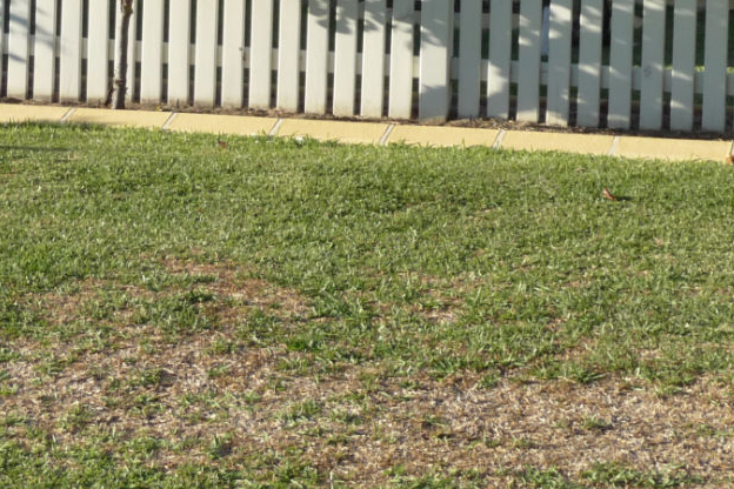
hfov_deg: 15.9
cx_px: 201
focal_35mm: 128
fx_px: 2610
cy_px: -63
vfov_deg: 10.6
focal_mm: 8
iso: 100
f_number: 4.2
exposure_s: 1/400
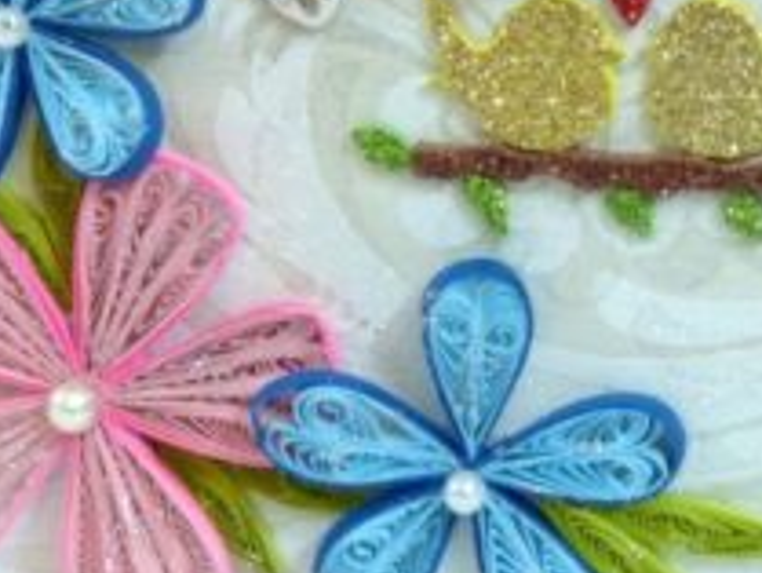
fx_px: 2973
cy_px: -109
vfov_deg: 10.8
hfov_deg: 14.6
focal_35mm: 135
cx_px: 408
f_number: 2.8
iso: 400
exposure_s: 1/15
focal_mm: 8.4
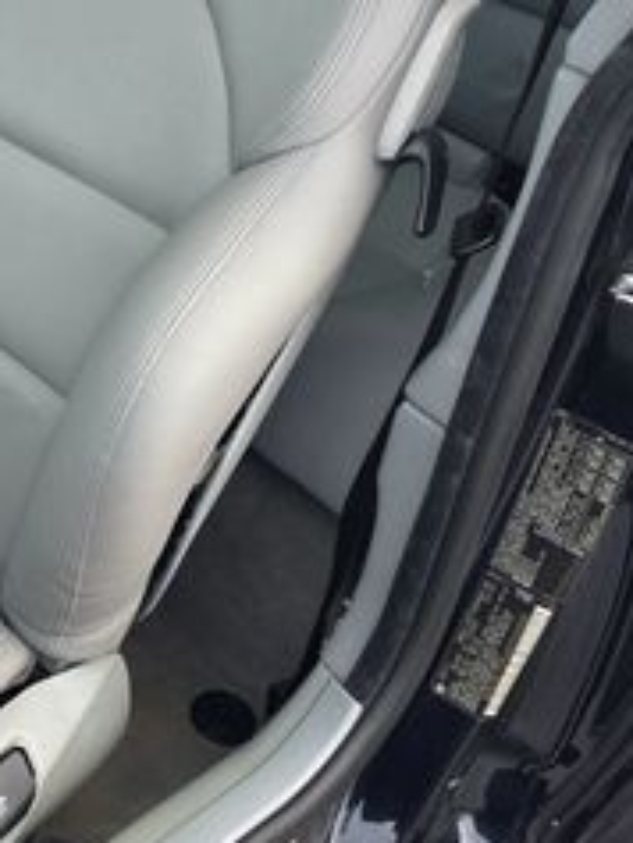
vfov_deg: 30.1
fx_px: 1510
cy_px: 114
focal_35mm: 62
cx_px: -260
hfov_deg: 20.8
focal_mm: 6.3
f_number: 1.7
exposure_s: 1/180
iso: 40
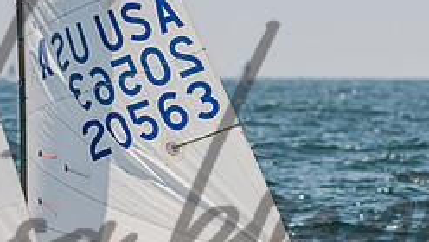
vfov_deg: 1.9
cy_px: 217
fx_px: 7241
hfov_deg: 3.4
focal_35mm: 636
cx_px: 307
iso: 250
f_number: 8
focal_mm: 250
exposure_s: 1/1250
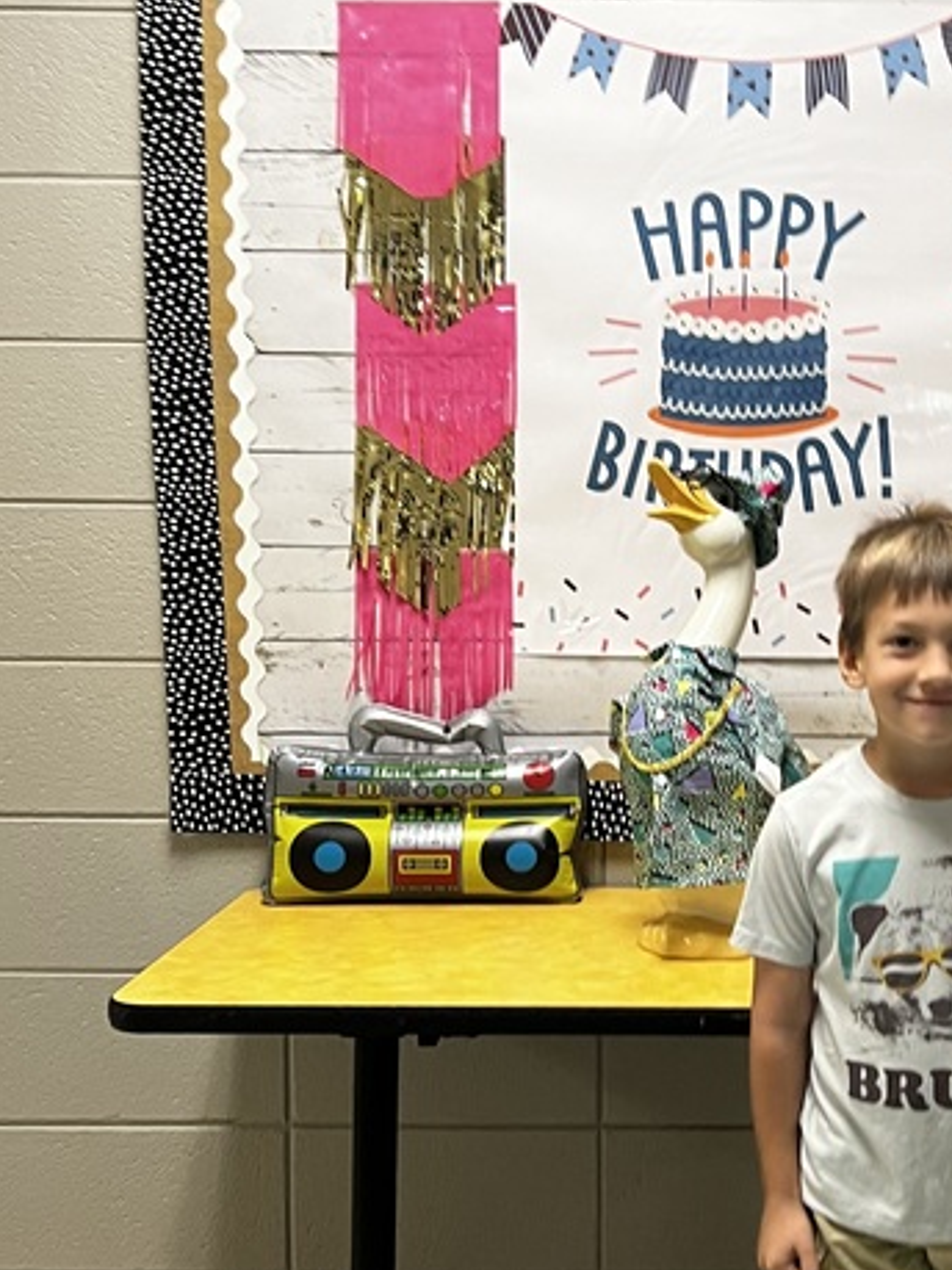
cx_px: 794
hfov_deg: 24.7
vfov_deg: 33.2
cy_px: 647
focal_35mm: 58
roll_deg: -0.9
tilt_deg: -6.2
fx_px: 2128
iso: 125
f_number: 1.5
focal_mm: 5.7
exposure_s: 1/60
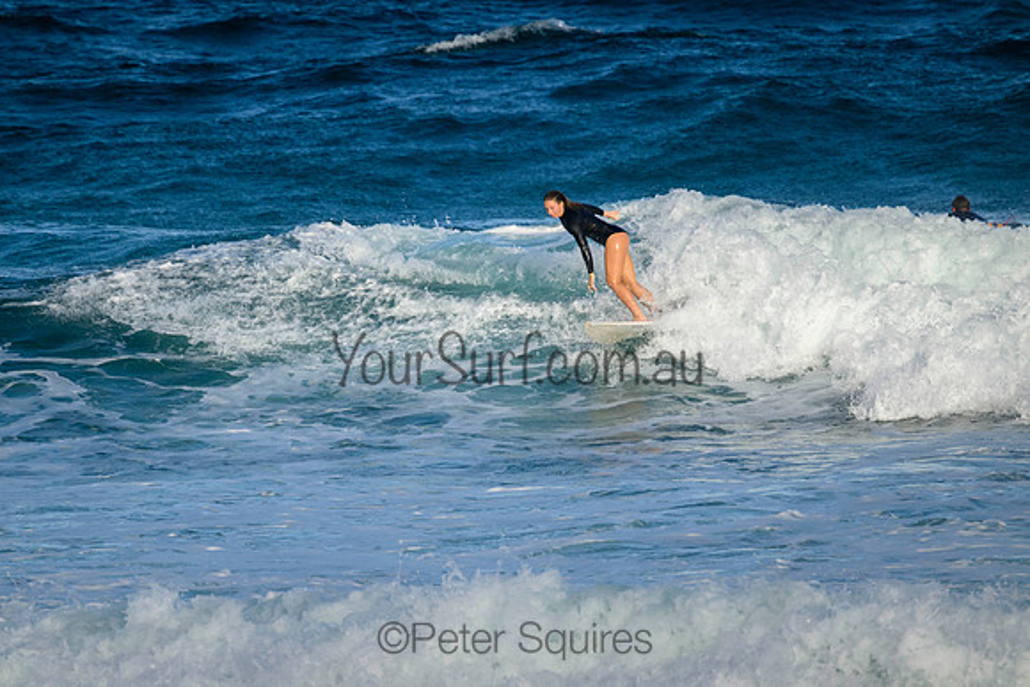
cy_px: 344
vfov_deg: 1.7
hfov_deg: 2.6
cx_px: 515
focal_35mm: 800
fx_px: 22893
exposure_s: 1/1600
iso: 1000
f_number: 11
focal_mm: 800
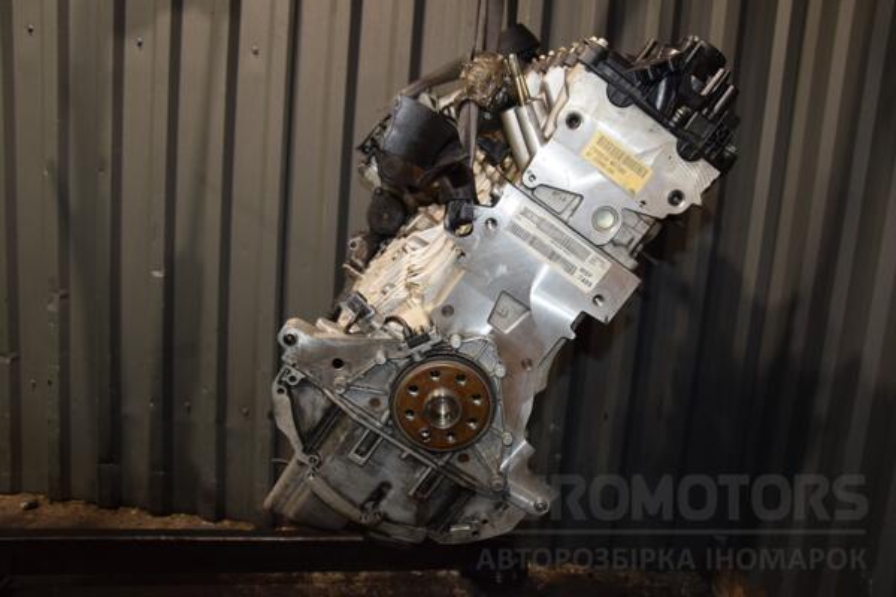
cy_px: 298
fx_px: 672
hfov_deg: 67.4
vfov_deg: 47.9
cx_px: 448
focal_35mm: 27
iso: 800
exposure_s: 1/60
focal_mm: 18
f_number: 5
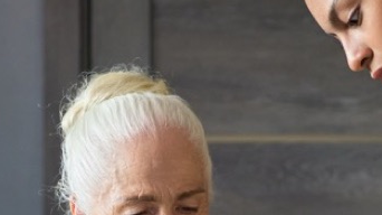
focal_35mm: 248
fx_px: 2511
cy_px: 250
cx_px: 204
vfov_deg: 4.9
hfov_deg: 8.7
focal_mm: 58
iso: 800
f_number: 3.2
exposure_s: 1/200
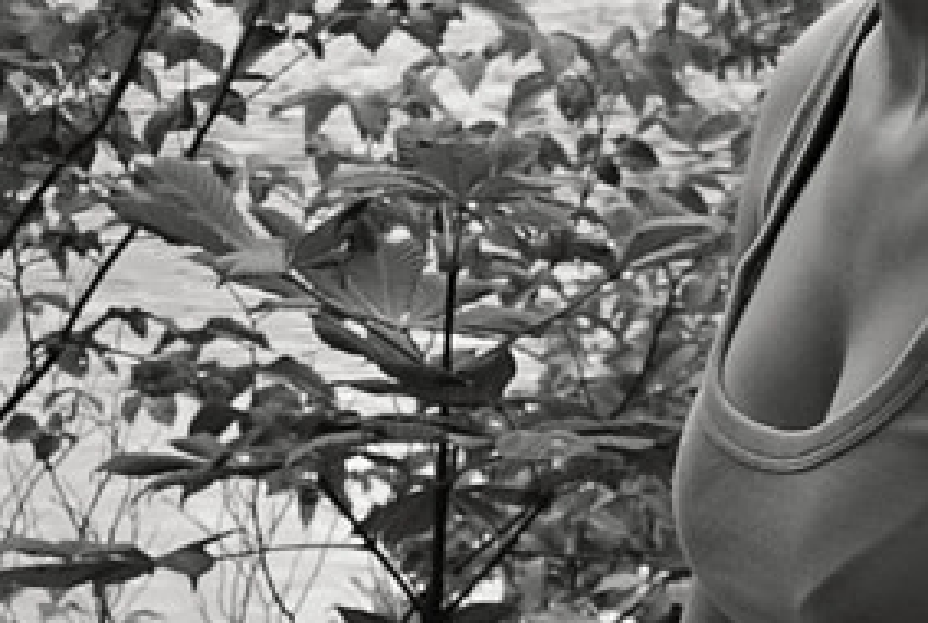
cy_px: 543
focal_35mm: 217
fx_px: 5606
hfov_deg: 9.4
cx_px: 95
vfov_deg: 6.4
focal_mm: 20
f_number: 7.1
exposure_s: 1/200
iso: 200
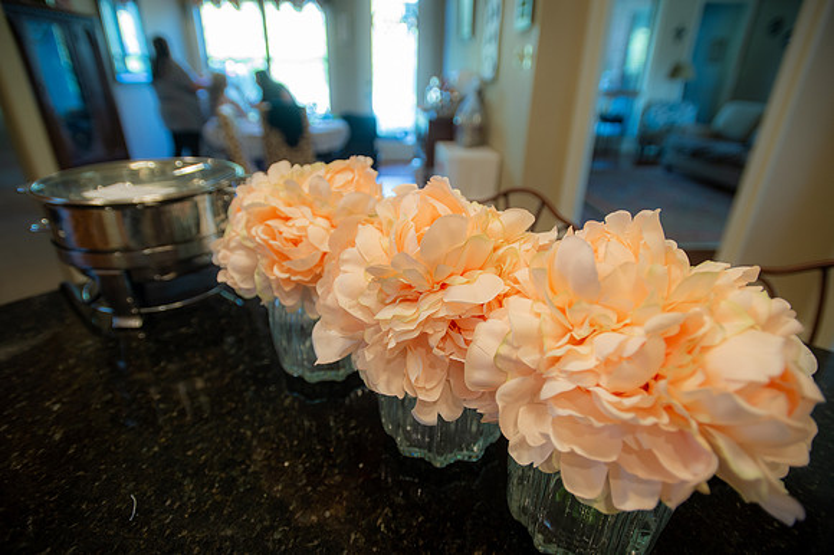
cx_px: 417
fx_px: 440
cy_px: 278
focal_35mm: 19
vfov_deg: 64.5
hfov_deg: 86.9
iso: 500
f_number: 2.8
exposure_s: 1/60
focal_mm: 19
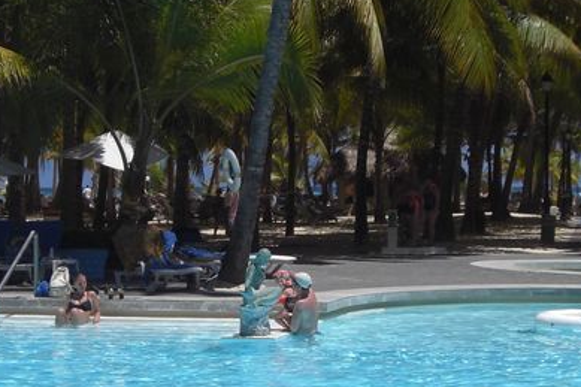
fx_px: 1678
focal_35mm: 104
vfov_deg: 13.1
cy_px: 267
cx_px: 267
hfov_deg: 19.6
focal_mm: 6.2
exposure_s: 1/320
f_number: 8
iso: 64
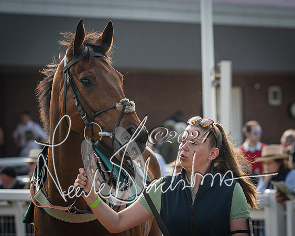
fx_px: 1985
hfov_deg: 8.5
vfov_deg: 6.8
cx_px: 177
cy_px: 118
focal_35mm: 227
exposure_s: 1/400
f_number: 4
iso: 80
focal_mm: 135
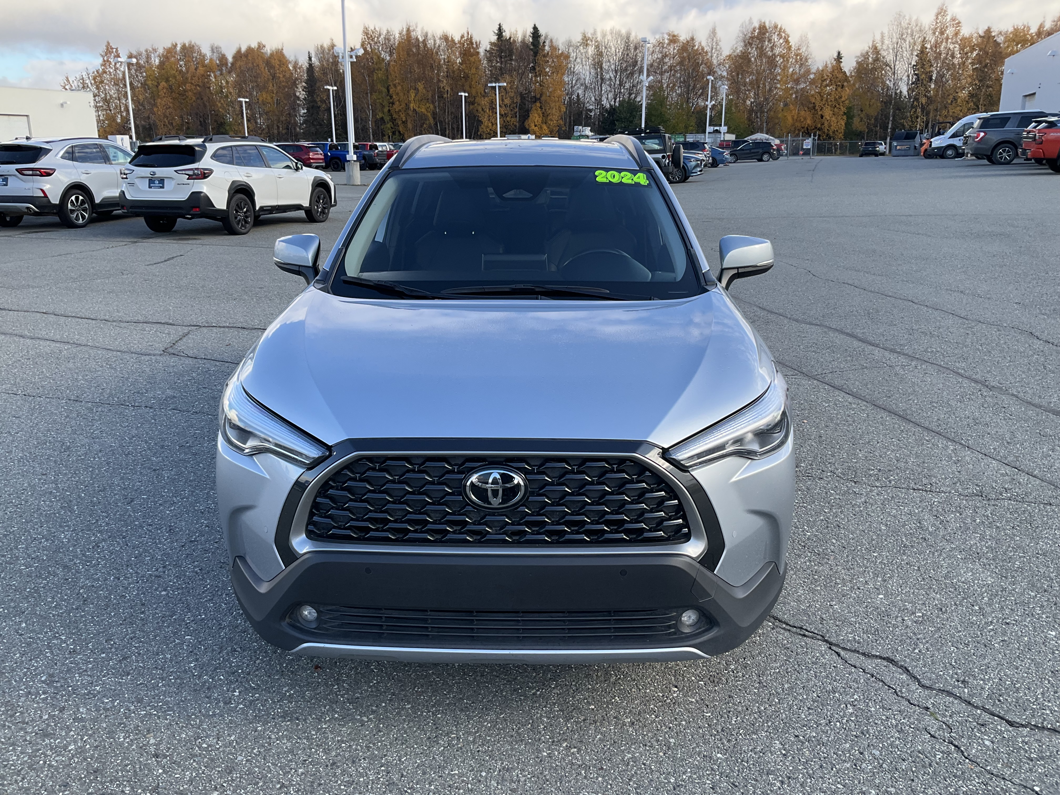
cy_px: 398
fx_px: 888
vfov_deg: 48.2
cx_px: 530
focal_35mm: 29
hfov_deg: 61.7
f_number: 1.8
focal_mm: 3
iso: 25
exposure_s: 1/370
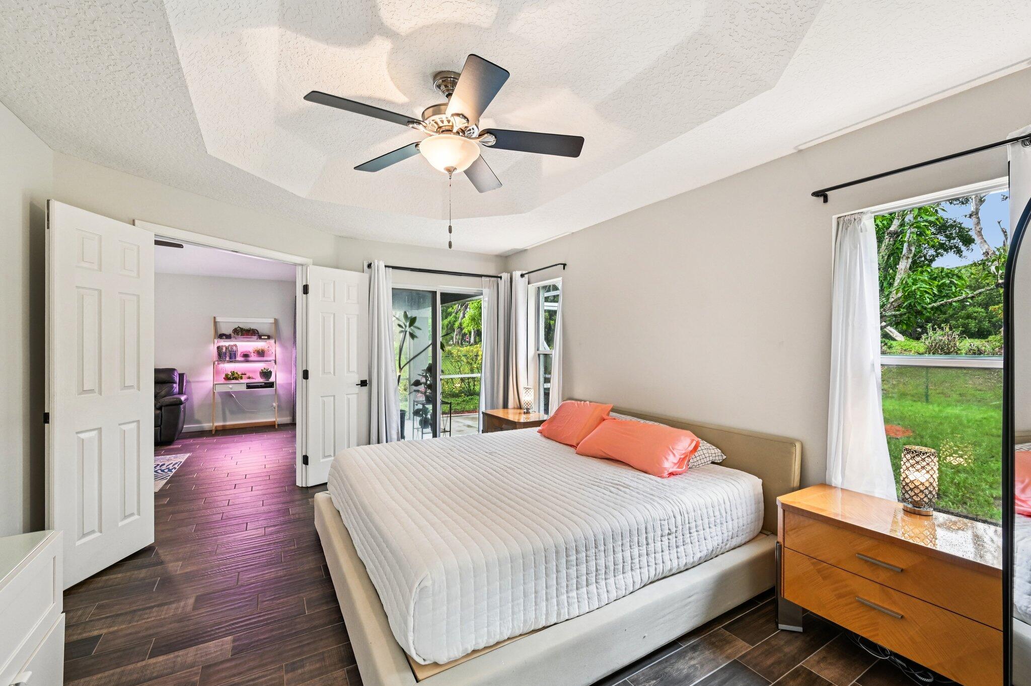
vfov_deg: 81.1
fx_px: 401
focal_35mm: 14
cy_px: 343
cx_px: 516
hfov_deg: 104.3
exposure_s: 1/30
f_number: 8
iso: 800
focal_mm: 14
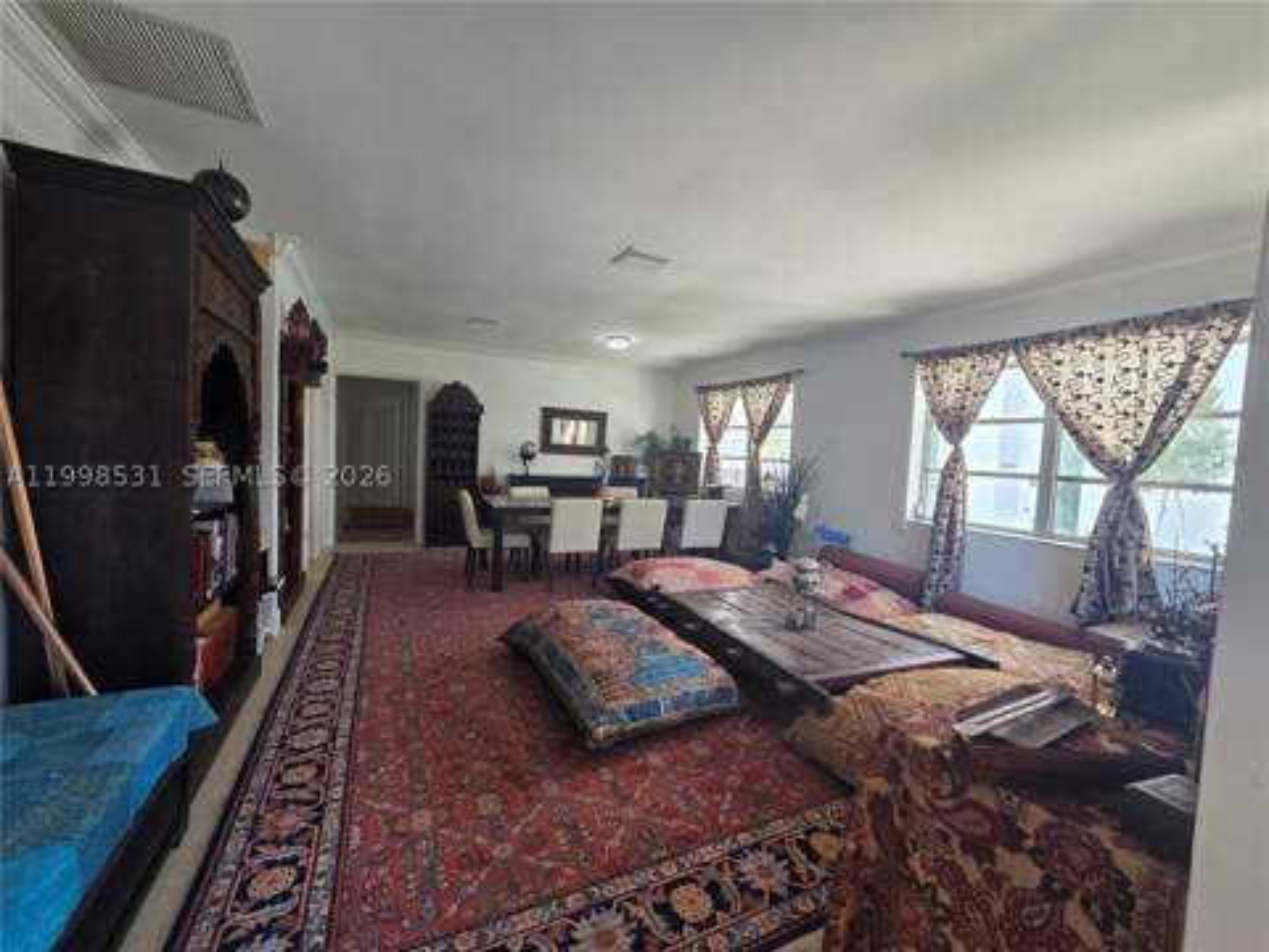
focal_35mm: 13
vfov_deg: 89.9
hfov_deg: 106.2
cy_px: 476
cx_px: 634
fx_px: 477
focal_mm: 2.2
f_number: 2.2
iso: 200
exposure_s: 1/120
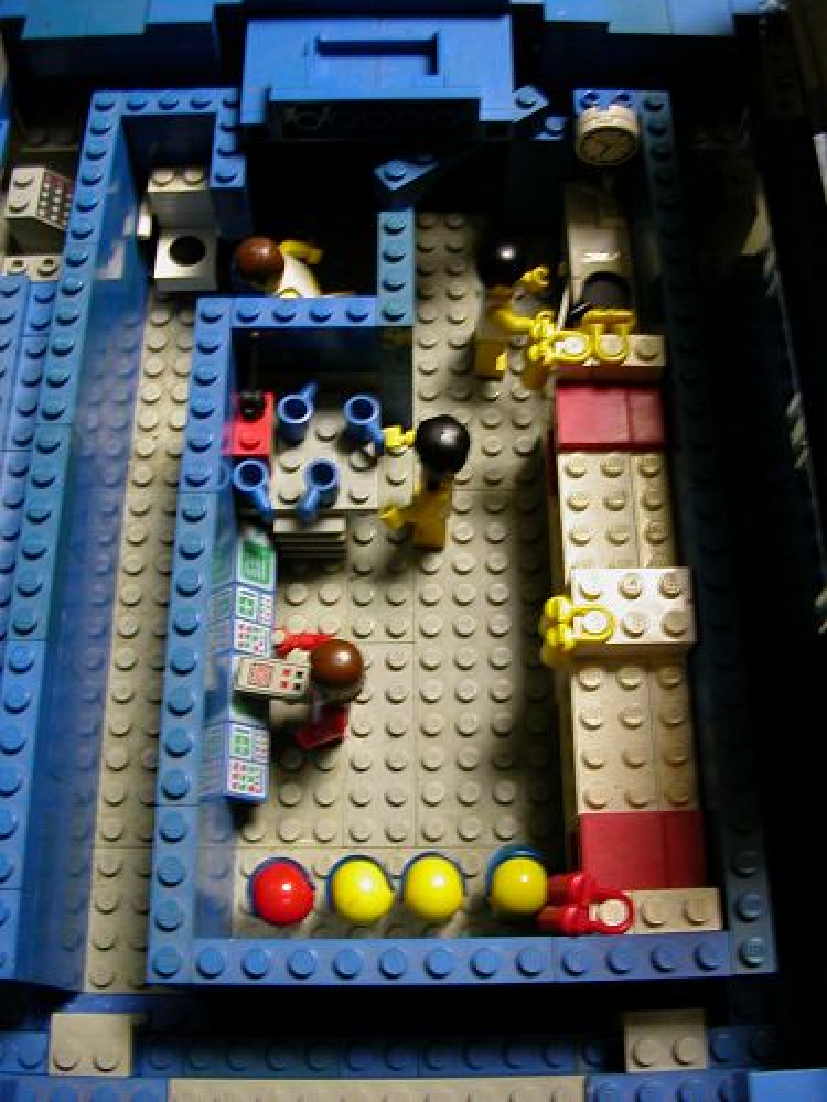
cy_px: 551
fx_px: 1179
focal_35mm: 37
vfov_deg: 50.1
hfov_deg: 38.7
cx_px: 414
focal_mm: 5.6
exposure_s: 1/3.9
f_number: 2.7
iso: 124
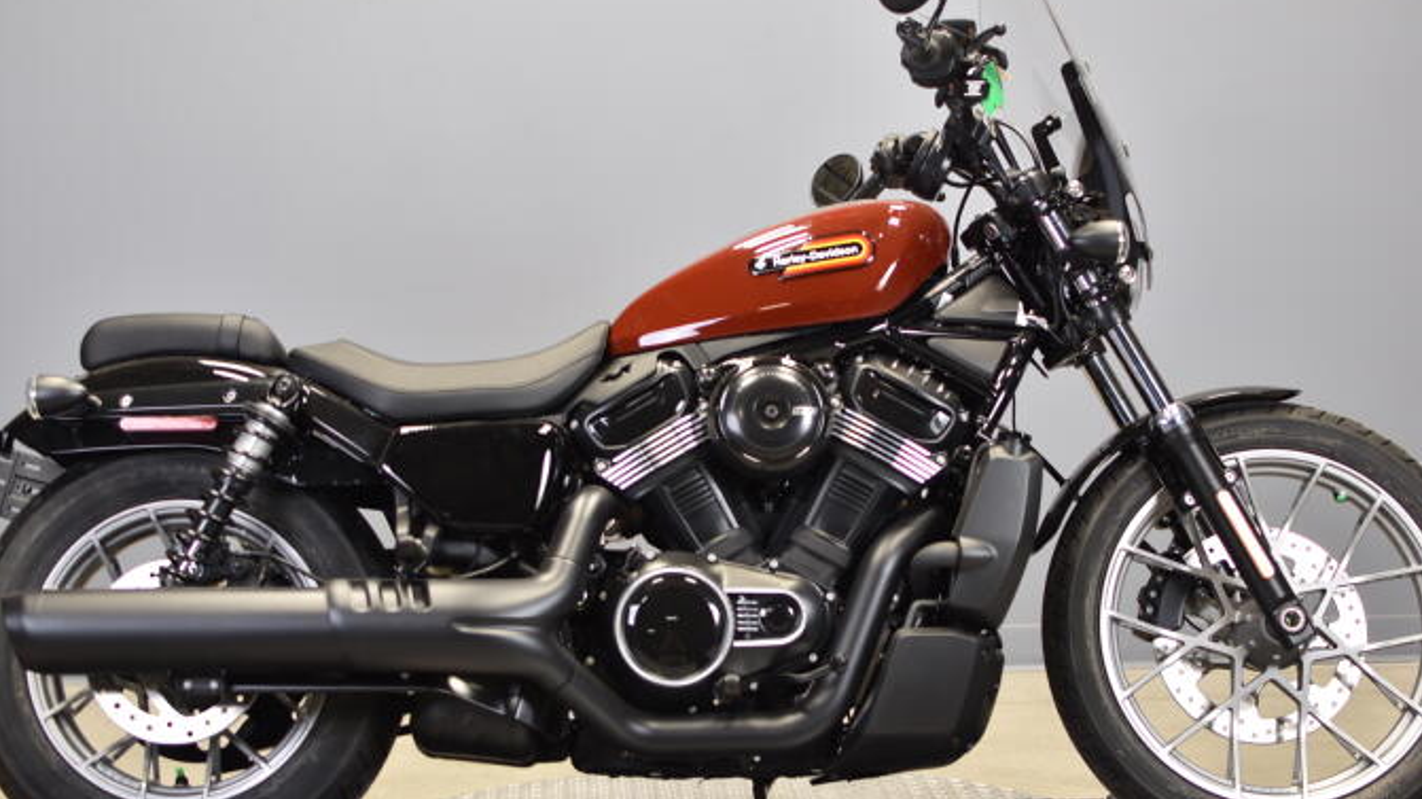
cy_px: 419
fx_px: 2474
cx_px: 710
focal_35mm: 66
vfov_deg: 18.3
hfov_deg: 32.1
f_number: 2.8
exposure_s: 1/40
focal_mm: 35
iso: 100
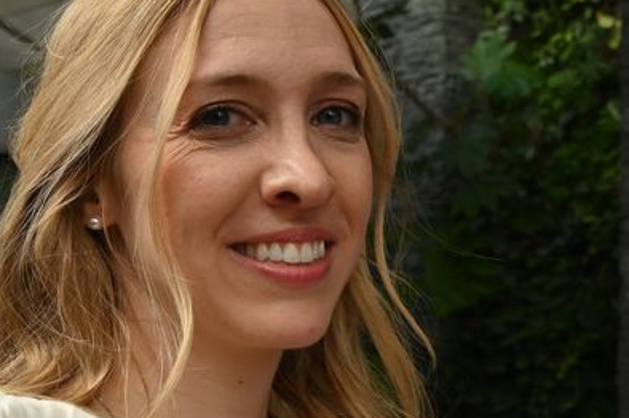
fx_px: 1362
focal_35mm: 78
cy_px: 340
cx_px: 627
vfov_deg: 17.3
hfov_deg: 24.8
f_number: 5.6
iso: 200
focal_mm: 24
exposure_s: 1/250
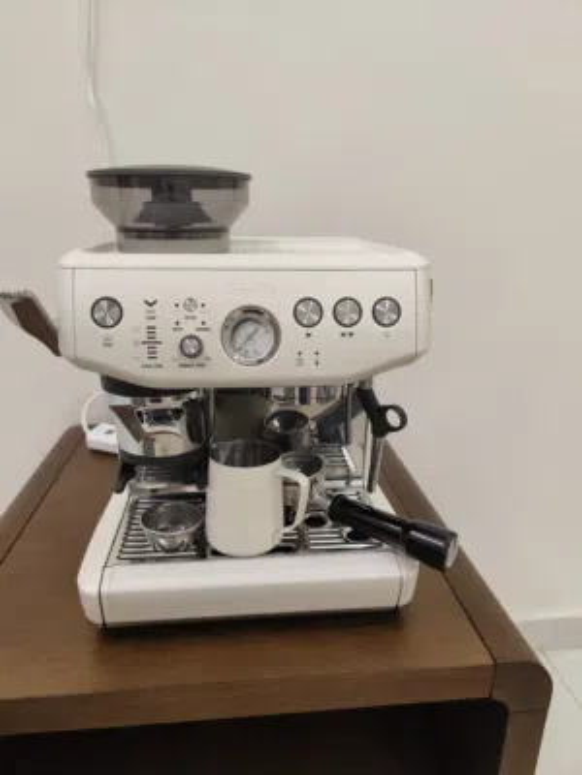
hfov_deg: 58.9
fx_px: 516
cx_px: 291
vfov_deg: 73.9
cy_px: 388
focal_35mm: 23
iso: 500
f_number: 1.65
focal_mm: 6.19
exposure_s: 1/50
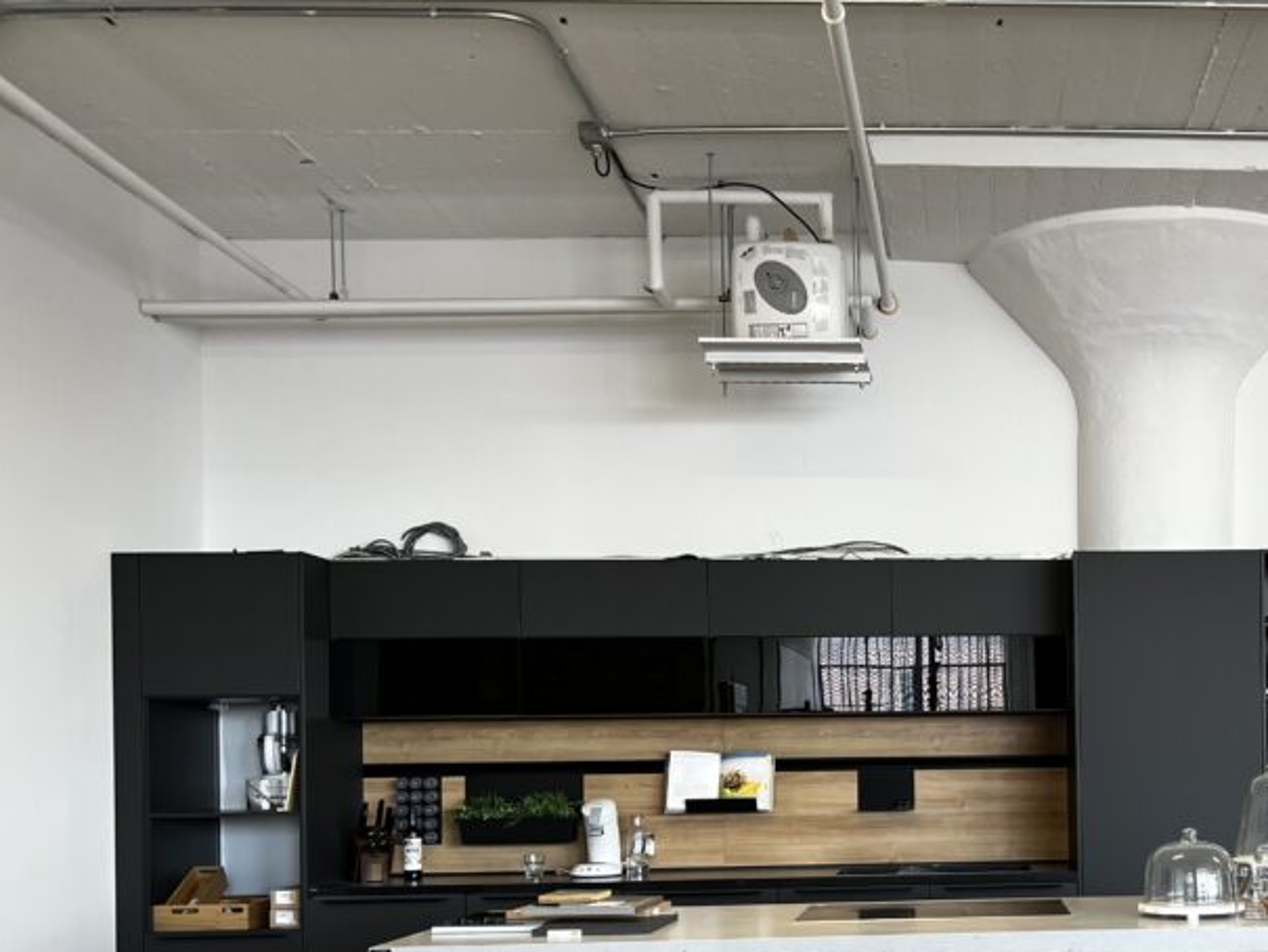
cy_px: 747
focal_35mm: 44
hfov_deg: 40.6
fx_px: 1612
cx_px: 1071
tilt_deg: -0.6
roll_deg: +0.5
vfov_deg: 32.1
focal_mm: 5.7
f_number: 1.5
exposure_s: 1/120
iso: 125
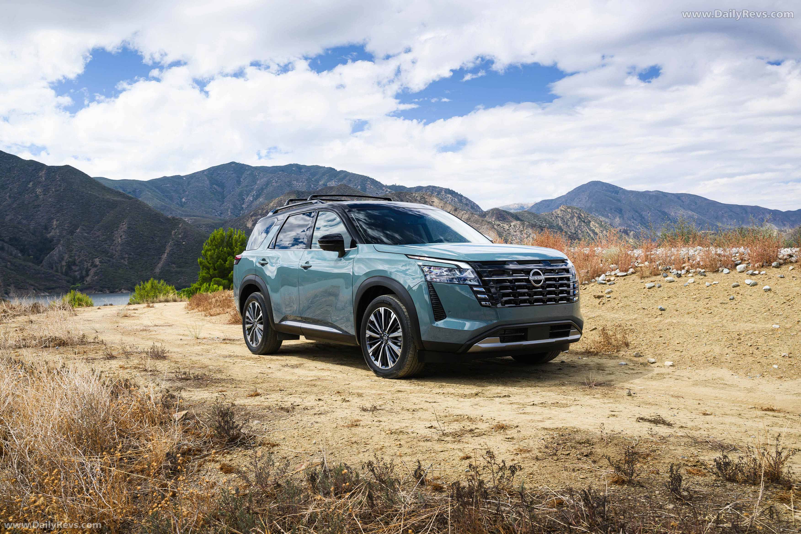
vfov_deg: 38.9
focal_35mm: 34
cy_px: 267
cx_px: 400
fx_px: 756
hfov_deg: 55.8
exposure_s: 1/250
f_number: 5.6
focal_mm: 34
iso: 100
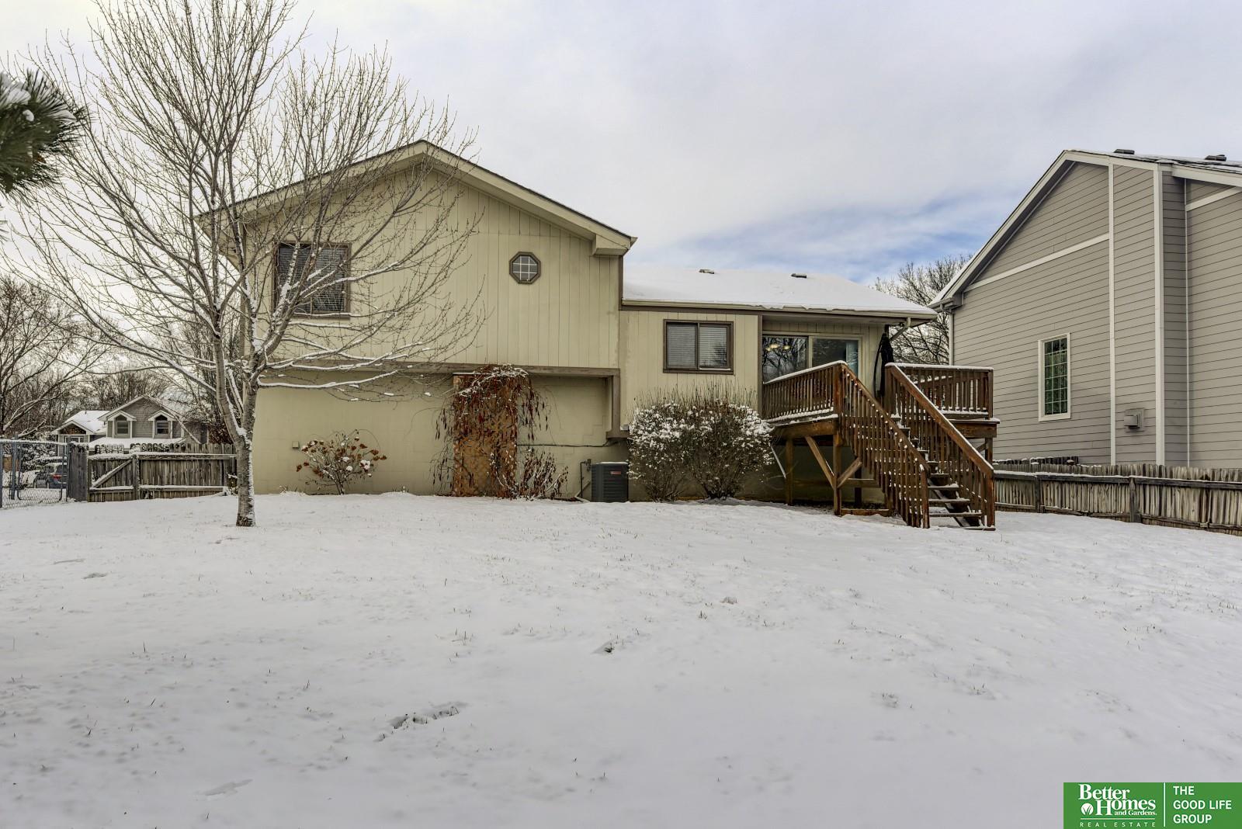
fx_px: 759
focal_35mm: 22
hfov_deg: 78.6
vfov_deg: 57.3
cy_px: 414
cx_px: 621
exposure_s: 1/2500
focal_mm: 22
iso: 400
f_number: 8
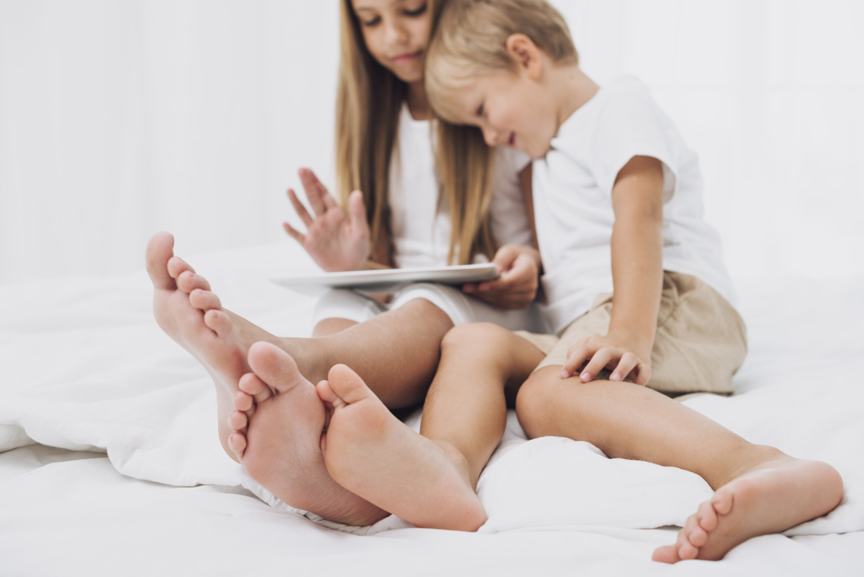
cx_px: 432
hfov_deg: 39.6
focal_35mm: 50
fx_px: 1200
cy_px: 288
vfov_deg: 27.0
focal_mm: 50
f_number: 4
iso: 160
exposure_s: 1/200
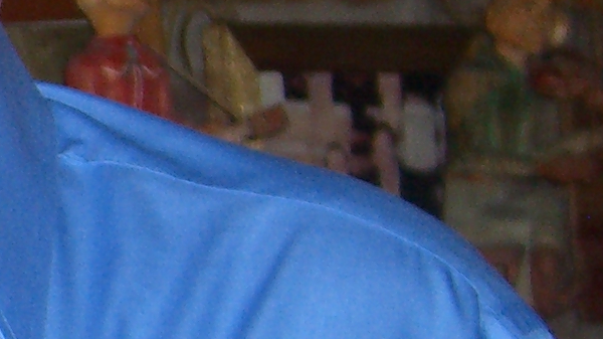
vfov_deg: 5.7
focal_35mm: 212
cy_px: 363
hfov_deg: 9.3
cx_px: -773
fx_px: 3388
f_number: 2.8
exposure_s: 1/60
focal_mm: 7.9
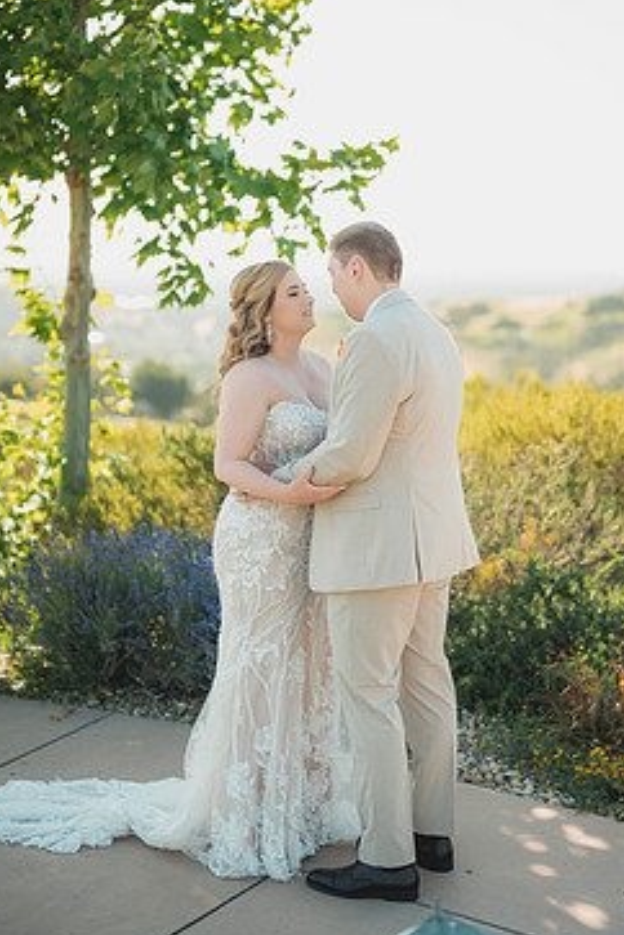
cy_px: 415
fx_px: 1612
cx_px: 353
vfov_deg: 32.4
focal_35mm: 62
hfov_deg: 21.9
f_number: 1.4
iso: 50
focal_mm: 50
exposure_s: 1/1250
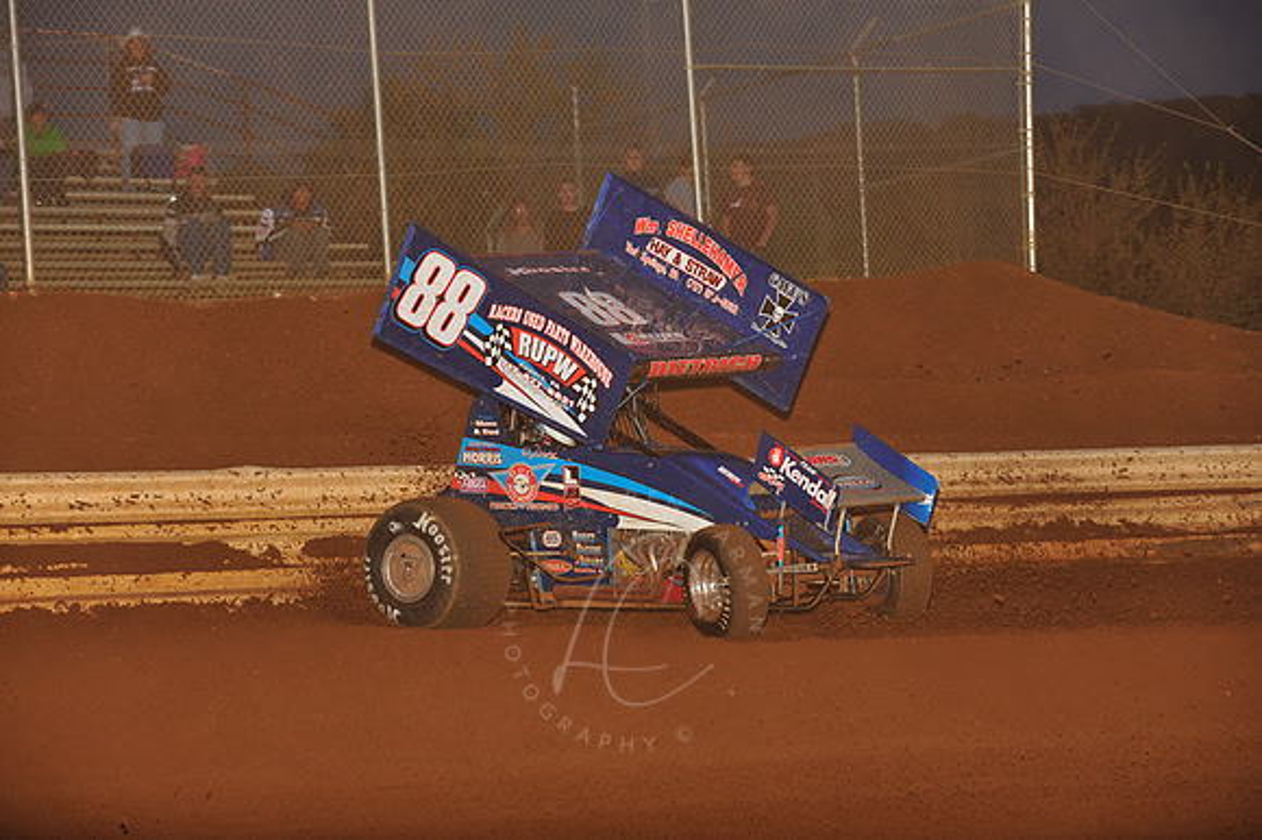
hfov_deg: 16.4
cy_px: 420
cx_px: 631
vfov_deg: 11.0
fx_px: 4379
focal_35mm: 125
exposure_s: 1/320
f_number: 6.3
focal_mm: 125
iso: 1000
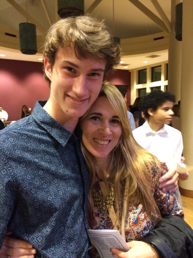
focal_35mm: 29
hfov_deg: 48.2
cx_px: 96
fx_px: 215
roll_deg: +1.0
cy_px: 129
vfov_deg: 61.6
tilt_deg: -5.4
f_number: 2.2
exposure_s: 1/15
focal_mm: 4.15
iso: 640
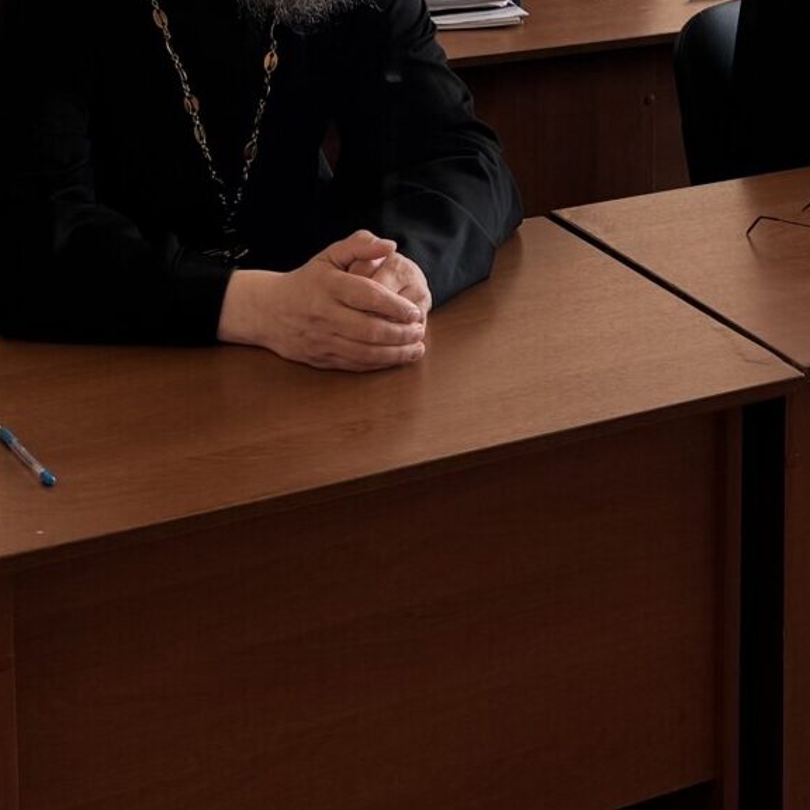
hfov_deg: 18.2
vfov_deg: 17.7
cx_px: 885
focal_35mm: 92
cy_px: -233
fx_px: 2436
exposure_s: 1/200
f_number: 1.78
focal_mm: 6.76
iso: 64
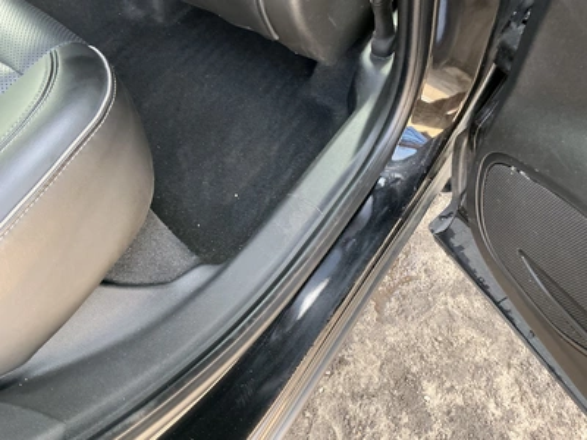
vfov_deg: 49.7
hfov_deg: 63.4
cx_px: 294
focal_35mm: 28
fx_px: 475
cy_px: 220
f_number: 1.8
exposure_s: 1/60
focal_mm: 3
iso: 100
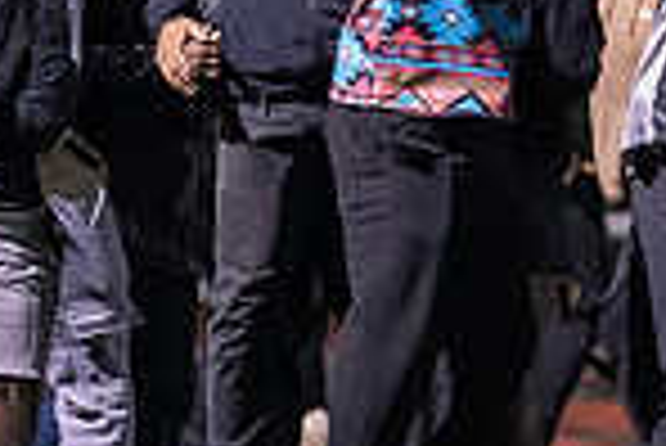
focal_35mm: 1178
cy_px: 52
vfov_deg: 1.2
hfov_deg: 1.7
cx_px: 518
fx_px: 21814
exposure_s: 1/500
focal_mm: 300
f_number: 2.8
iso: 8000
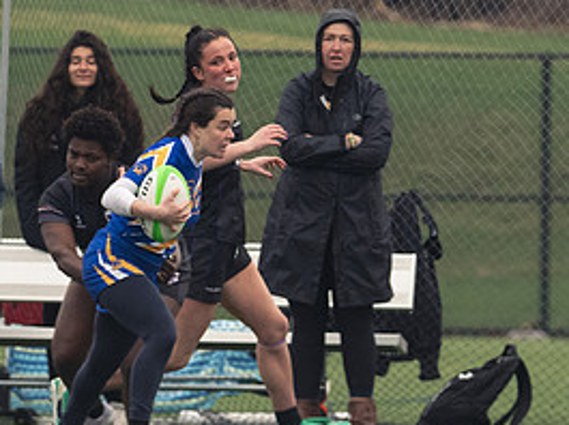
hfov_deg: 1.7
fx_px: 19124
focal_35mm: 1165
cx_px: 277
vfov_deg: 1.3
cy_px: 353
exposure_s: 1/800
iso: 2500
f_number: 6.3
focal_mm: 340
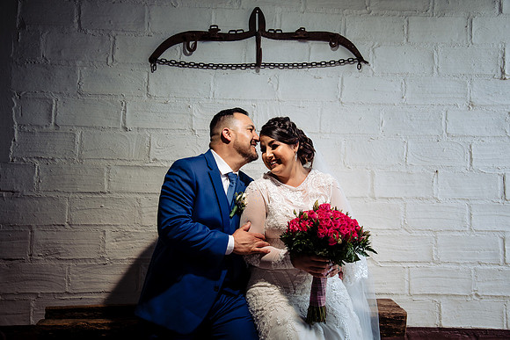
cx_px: 255
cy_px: 170
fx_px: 623
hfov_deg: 44.5
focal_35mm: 44
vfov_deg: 30.5
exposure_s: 1/160
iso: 320
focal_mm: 44
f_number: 8
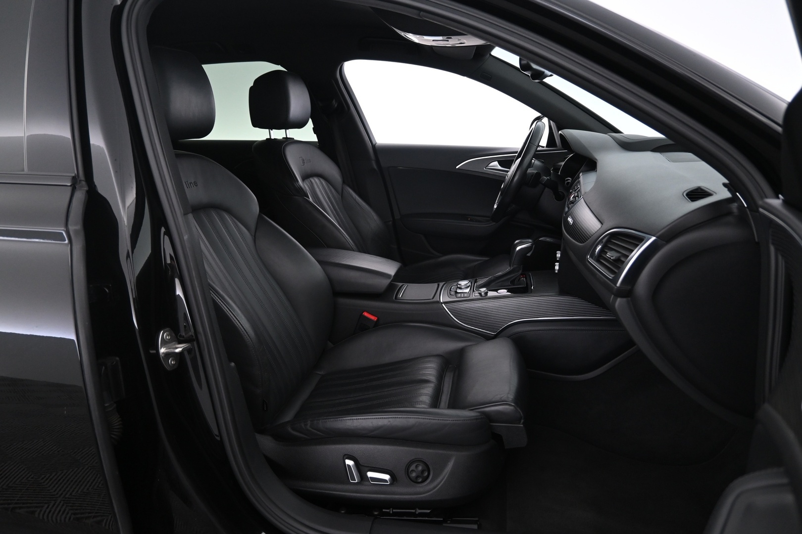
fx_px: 568
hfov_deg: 70.4
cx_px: 401
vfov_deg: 50.4
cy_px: 267
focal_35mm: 26
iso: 1100
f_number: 3.5
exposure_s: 1/25
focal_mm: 17
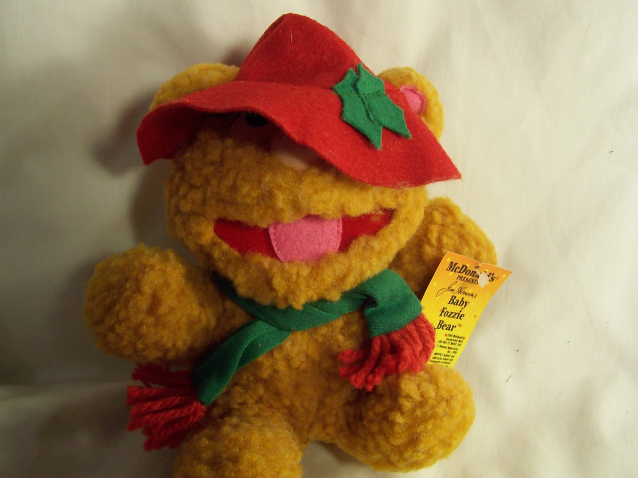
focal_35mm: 37
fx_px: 682
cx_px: 319
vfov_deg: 38.7
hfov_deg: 50.1
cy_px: 239
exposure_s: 1/125
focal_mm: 5.6
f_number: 2.8
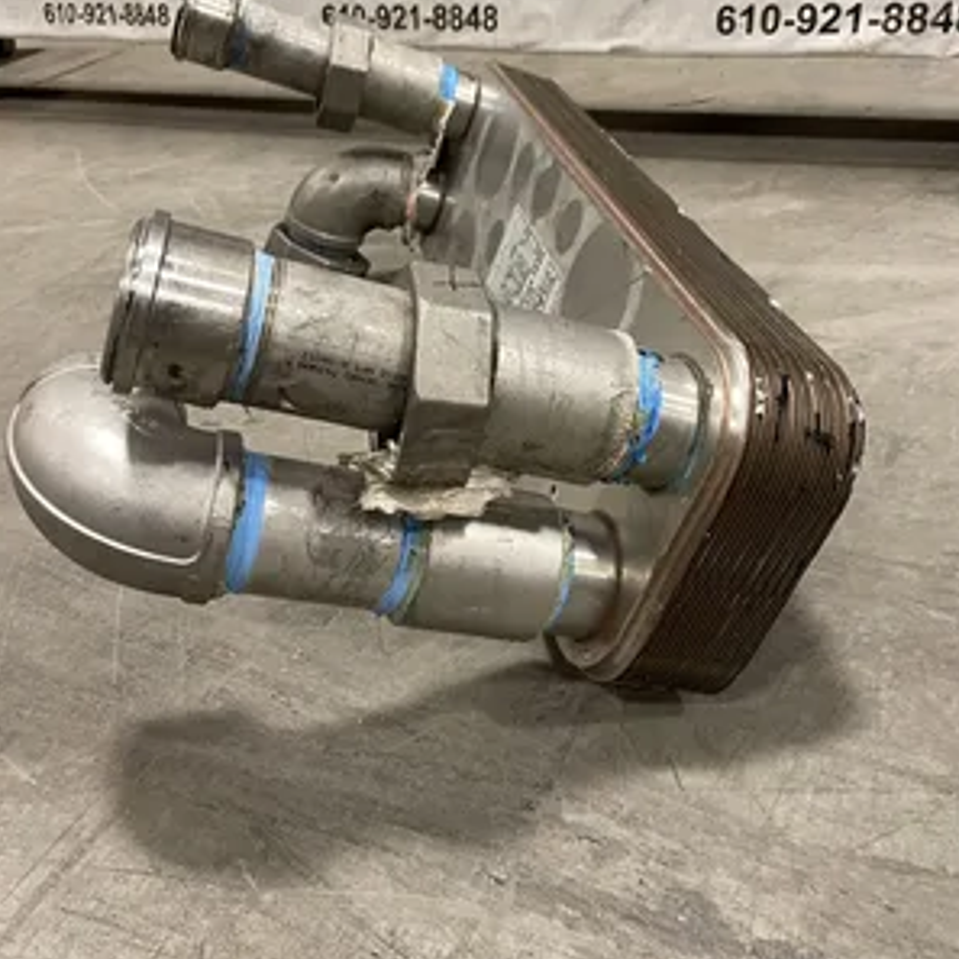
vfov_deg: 51.9
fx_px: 972
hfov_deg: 52.5
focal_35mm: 31
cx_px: 478
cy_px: 349
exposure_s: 1/60
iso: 400
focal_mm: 4.2
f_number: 1.6
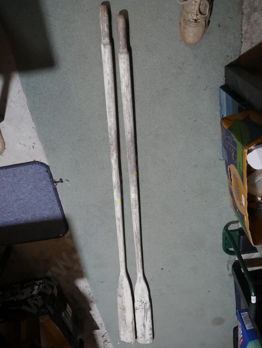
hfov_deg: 46.8
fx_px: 302
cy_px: 174
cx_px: 131
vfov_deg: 59.9
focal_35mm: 30
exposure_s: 1/60
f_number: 3.6
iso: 320
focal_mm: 15
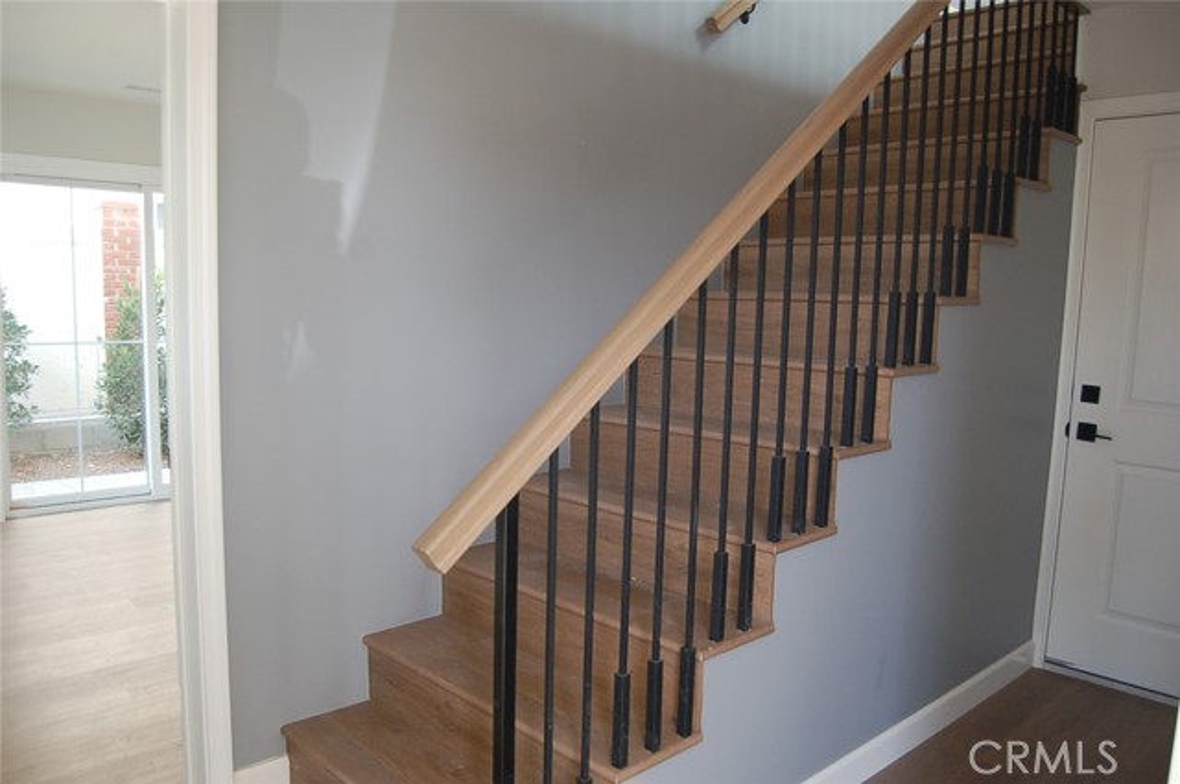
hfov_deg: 67.4
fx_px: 884
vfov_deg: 47.8
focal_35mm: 27
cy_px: 392
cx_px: 590
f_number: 4
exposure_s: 1/60
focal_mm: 18
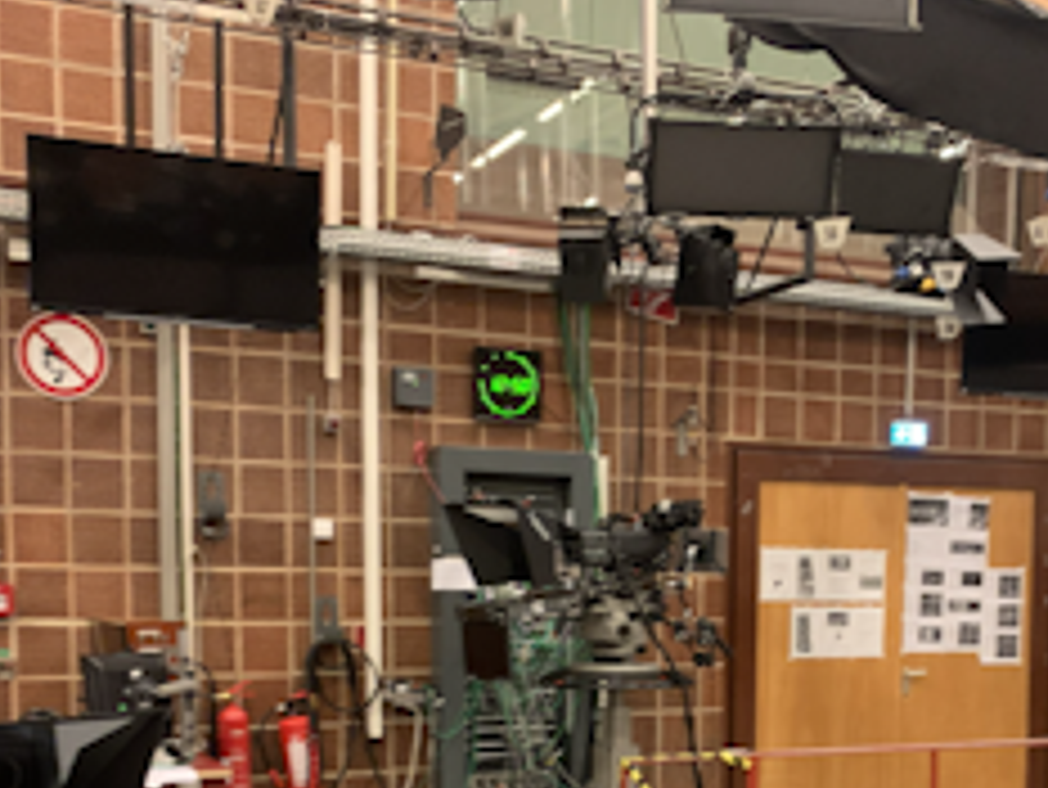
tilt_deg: -3.1
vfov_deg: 28.7
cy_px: 693
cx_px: 679
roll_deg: +0.8
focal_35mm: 49
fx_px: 1484
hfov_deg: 38.5
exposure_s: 1/32
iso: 400
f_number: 1.8
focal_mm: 4.25
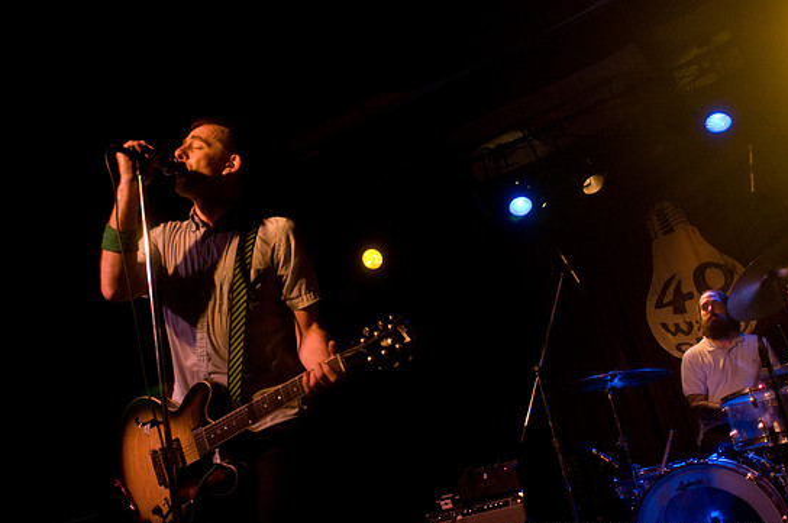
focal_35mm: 32
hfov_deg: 58.8
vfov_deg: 41.0
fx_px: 699
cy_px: 267
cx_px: 414
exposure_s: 1/40
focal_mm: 20
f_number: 2.8
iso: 1000
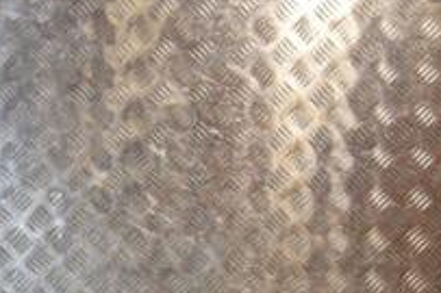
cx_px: -98
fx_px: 1628
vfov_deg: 10.0
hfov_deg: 14.9
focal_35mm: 133
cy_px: 417
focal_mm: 30
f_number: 6.3
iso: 800
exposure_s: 1/200
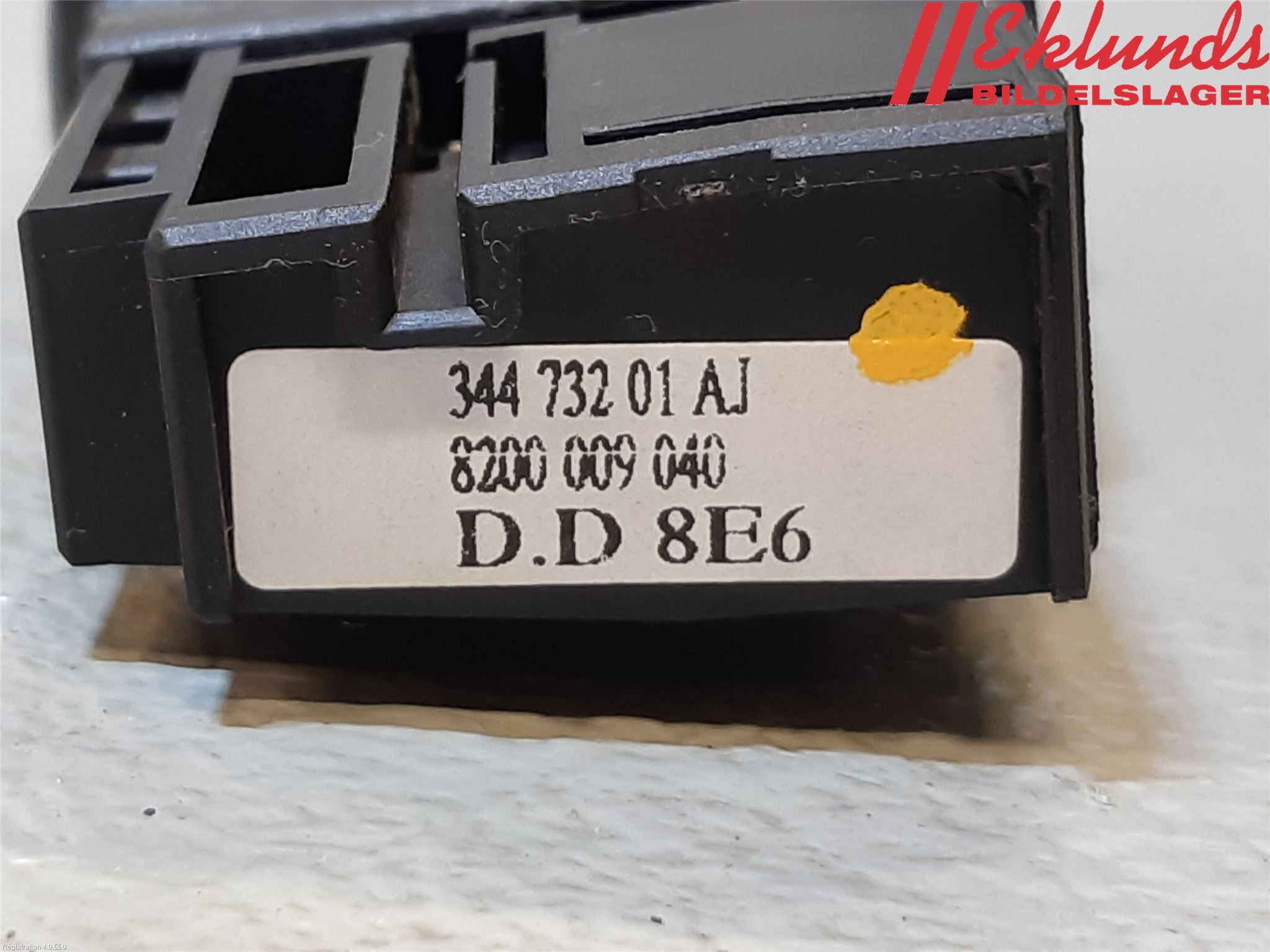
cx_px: 635
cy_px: 476
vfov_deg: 53.1
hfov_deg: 67.3
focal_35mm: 26
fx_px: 954
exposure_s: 1/50
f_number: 1.7
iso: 80
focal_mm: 3.93
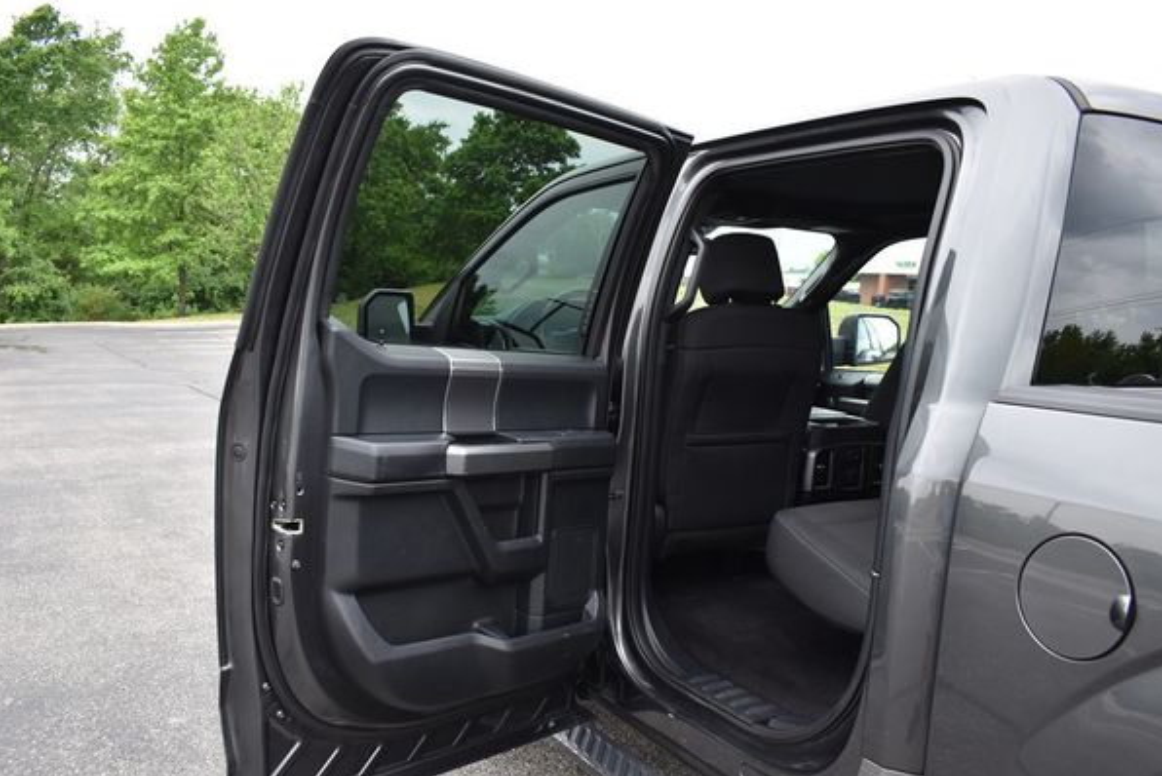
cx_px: 546
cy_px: 412
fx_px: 936
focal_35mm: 29
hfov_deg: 63.6
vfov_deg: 45.0
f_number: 5
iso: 400
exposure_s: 1/250
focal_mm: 18
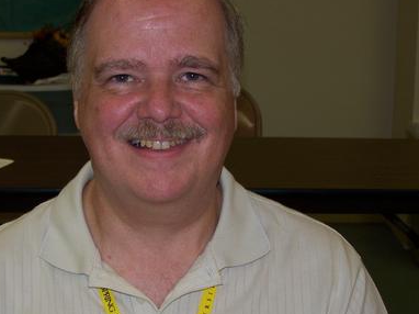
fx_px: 1319
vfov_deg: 13.6
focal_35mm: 109
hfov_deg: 18.0
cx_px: 163
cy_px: 180
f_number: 3.2
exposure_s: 1/80
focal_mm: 10.7
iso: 64
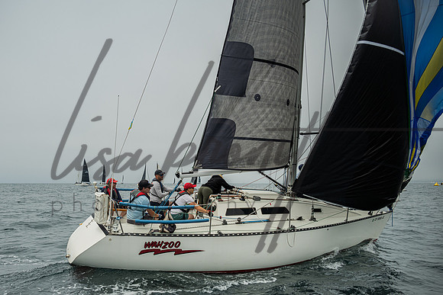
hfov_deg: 62.1
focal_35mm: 29
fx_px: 363
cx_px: 171
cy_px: 181
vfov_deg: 44.0
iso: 400
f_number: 4
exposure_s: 1/3200
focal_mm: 24
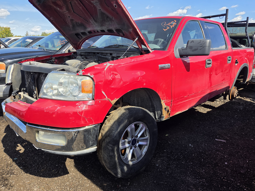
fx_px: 184
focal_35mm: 25
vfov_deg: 54.9
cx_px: 133
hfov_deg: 69.4
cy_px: 91
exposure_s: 1/2391
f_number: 1.8
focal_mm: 5.4
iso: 80
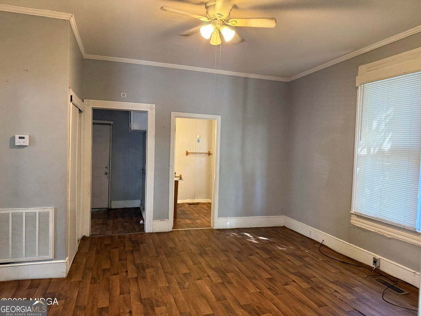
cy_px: 158
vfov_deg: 56.8
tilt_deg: -2.5
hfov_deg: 71.6
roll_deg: -1.7
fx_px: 292
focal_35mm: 24
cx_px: 210
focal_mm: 6.76
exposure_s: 1/60
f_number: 1.78
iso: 400
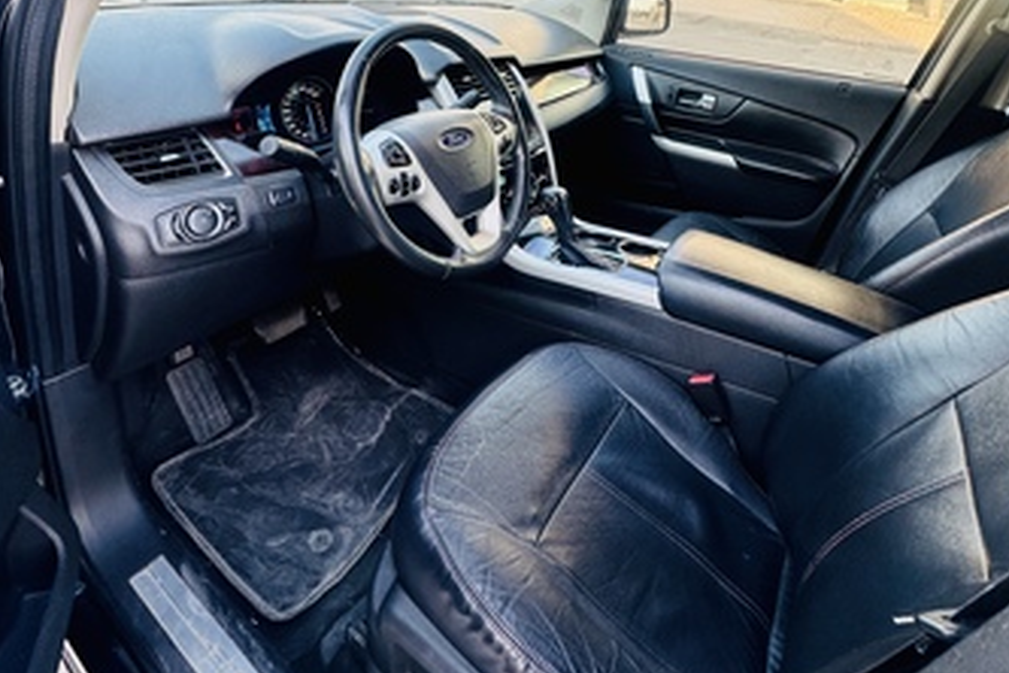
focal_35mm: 20
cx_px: 511
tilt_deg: -19.1
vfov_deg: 57.6
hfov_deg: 84.0
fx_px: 561
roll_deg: -7.6
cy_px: 141
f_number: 2.2
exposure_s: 1/99
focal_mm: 2.22
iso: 50
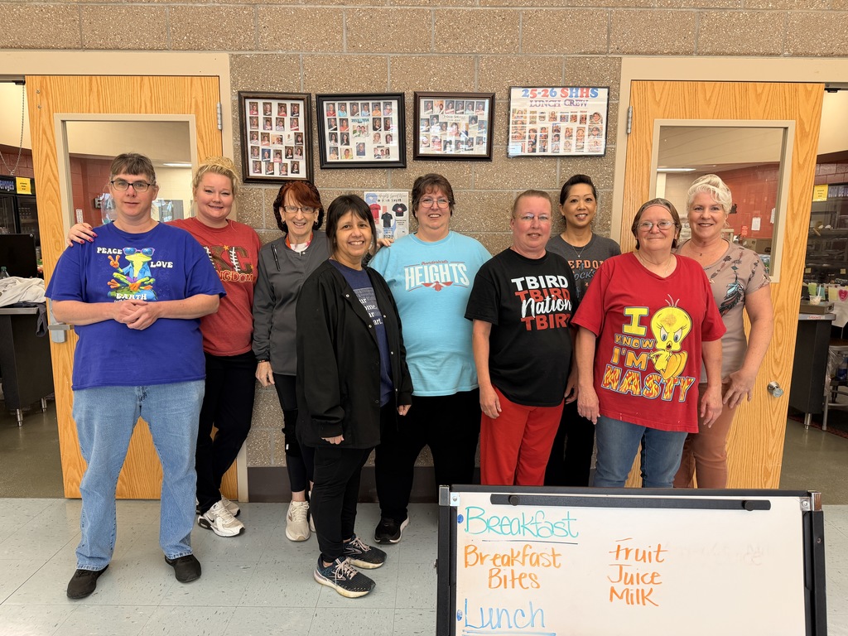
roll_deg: -0.1
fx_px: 588
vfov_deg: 56.8
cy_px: 318
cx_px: 424
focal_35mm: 24
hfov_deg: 71.6
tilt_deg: -8.2
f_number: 1.78
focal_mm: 6.76
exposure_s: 1/60
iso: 125
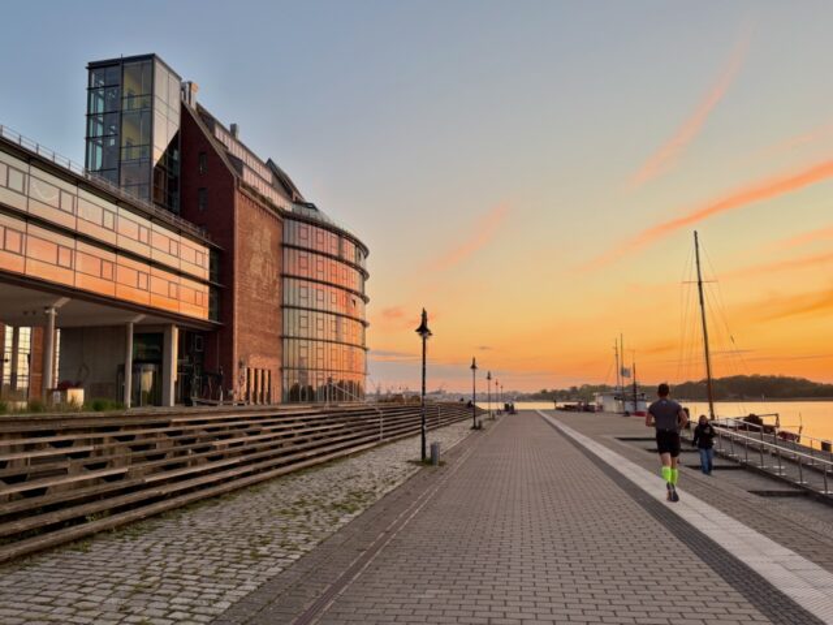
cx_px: 416
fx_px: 578
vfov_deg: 56.8
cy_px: 312
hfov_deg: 71.6
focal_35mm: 24
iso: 100
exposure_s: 1/121
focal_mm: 6.76
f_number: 1.78
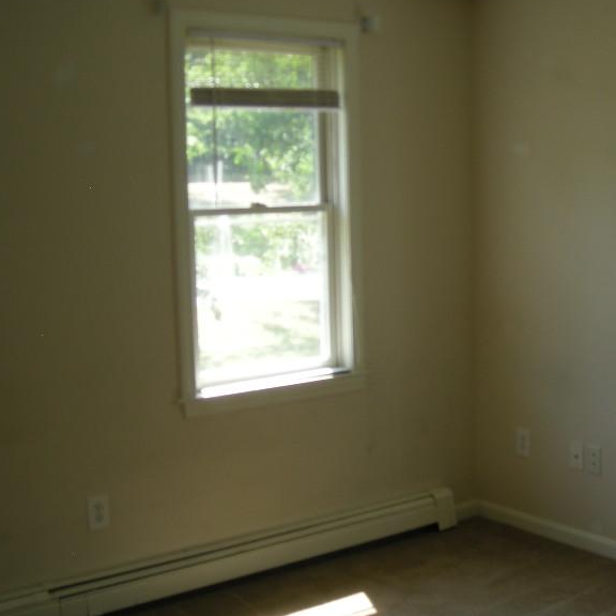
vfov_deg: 31.1
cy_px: 277
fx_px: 1107
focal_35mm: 55
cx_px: 420
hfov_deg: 30.8
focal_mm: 5.7
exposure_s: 1/60
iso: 51
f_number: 2.8
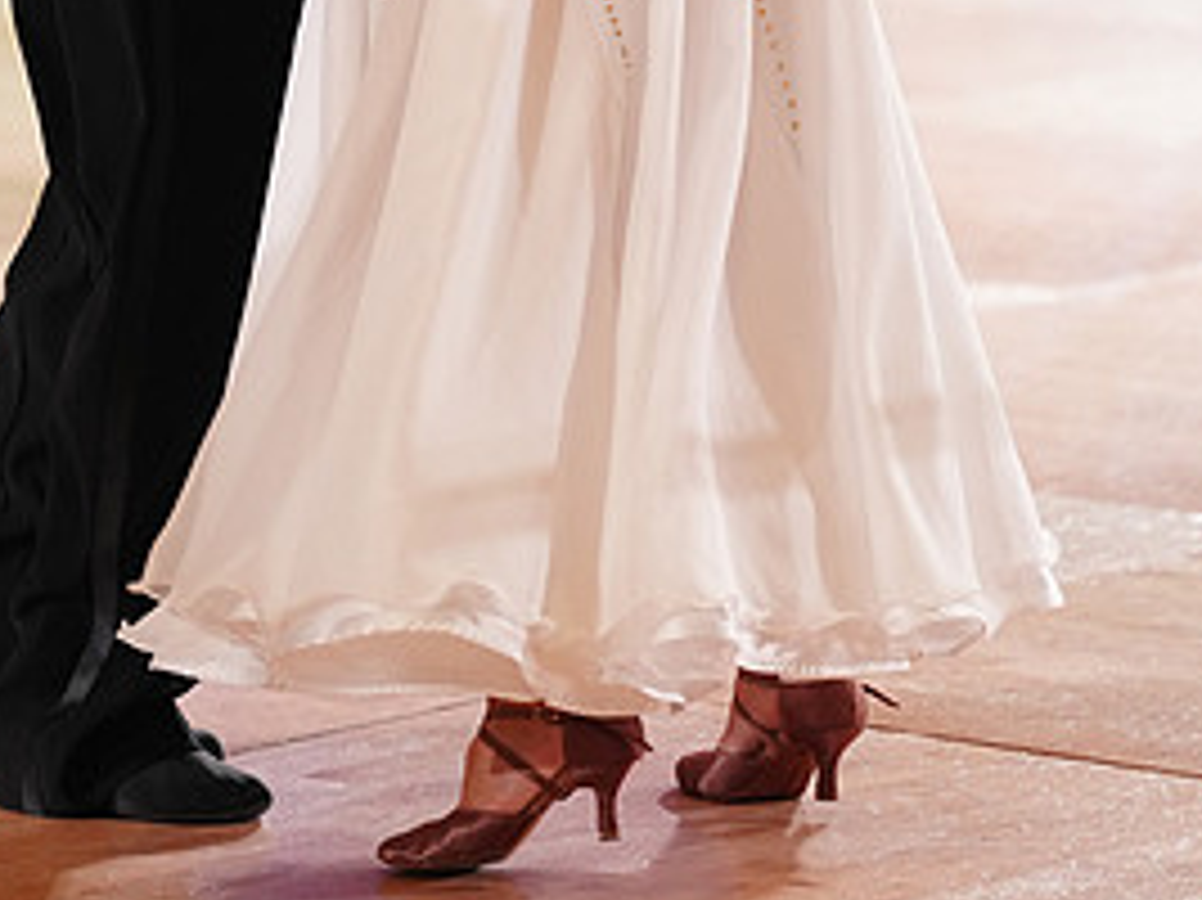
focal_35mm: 278
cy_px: -306
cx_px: 448
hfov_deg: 7.1
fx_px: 9649
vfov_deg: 5.3
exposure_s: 1/640
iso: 2500
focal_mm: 133
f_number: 2.8
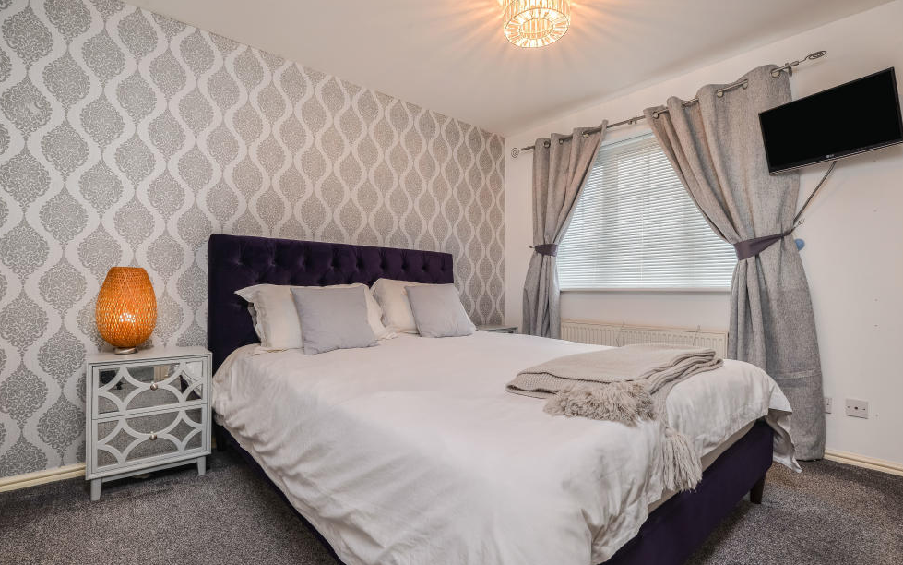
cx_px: 467
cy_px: 300
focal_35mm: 16
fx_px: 394
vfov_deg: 71.2
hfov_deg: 97.8
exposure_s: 1/5
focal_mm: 15
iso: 200
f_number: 10
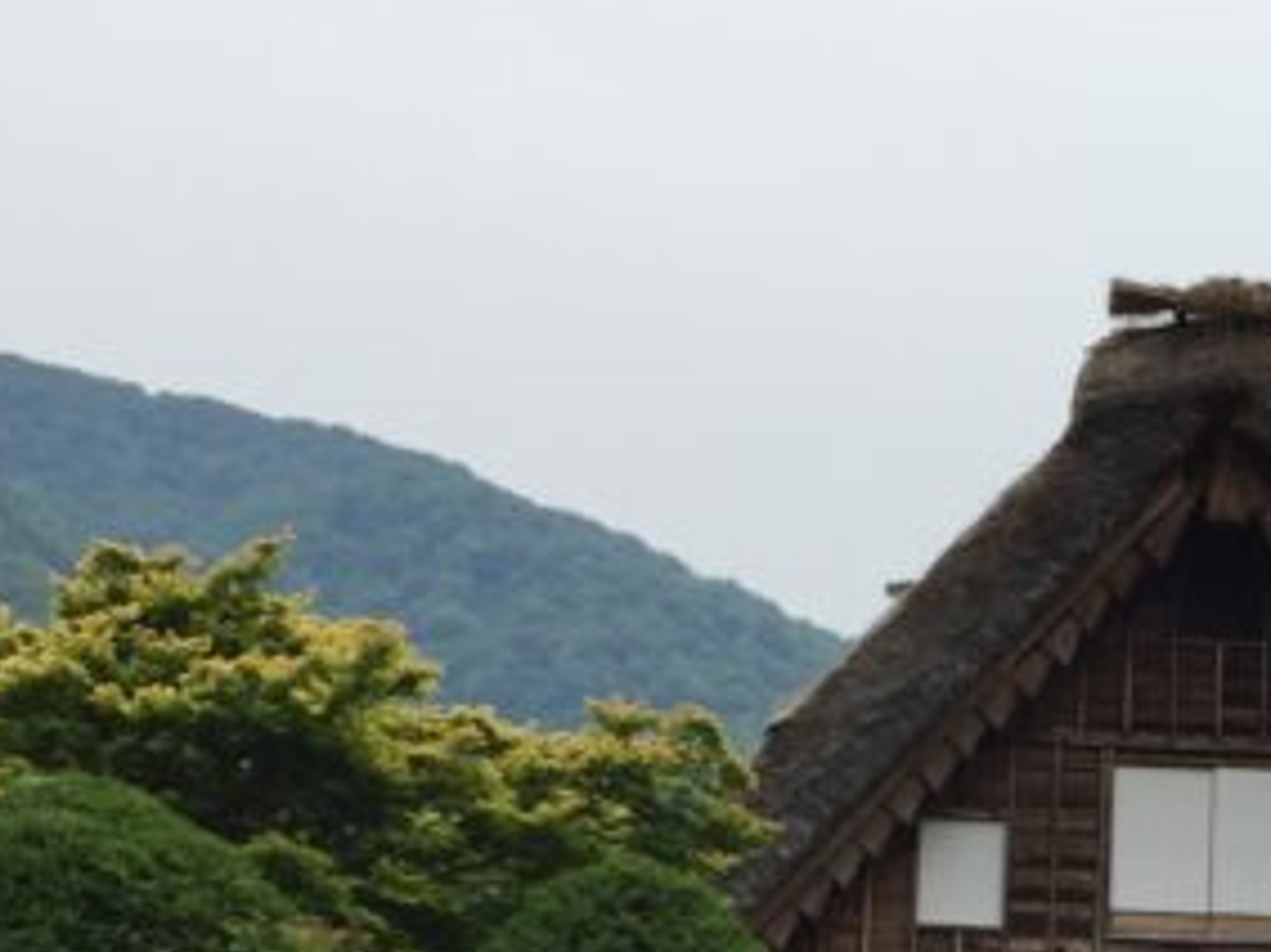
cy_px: 1419
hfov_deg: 18.2
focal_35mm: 105
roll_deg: -3.6
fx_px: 3854
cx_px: 1302
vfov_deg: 13.3
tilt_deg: +1.2
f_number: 2.2
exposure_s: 1/1130
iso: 32
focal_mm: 4.15
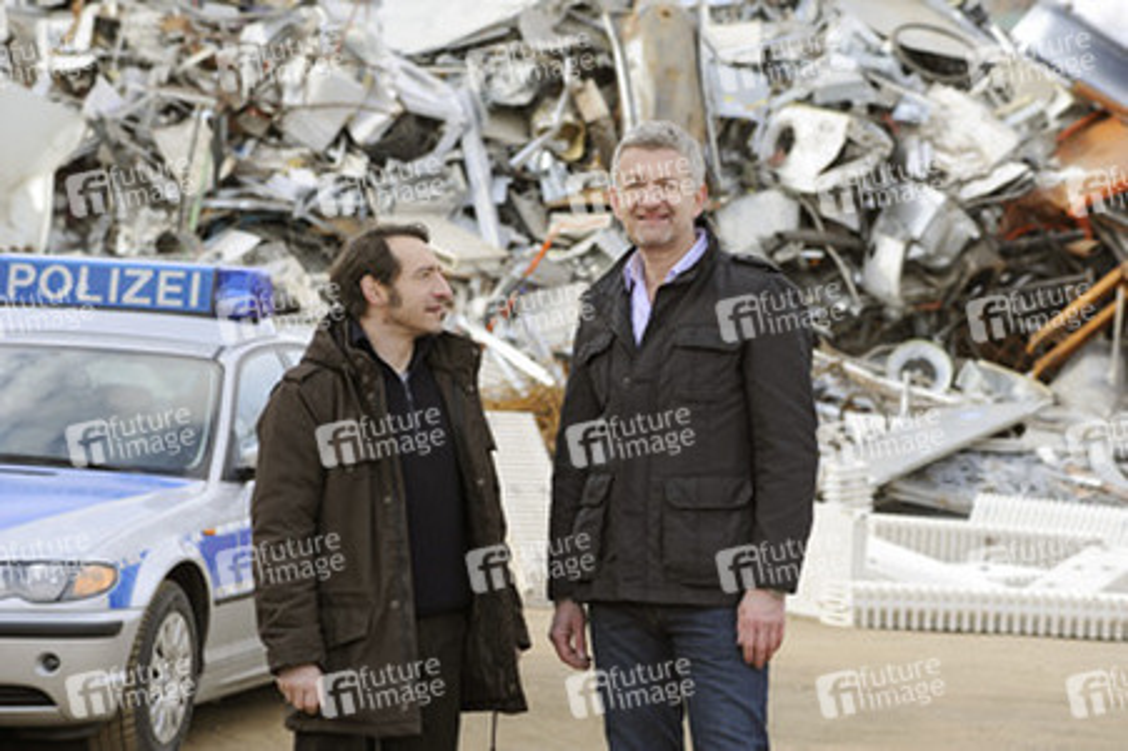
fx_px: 4540
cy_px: 376
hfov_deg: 14.2
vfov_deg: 9.4
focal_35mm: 145
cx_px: 564
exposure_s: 1/250
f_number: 8
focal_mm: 145
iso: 320
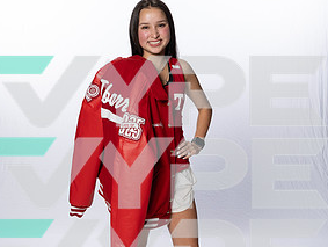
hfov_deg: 22.5
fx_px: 825
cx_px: 158
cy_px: 174
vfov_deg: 16.9
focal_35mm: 87
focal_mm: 57
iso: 640
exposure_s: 1/250
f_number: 8
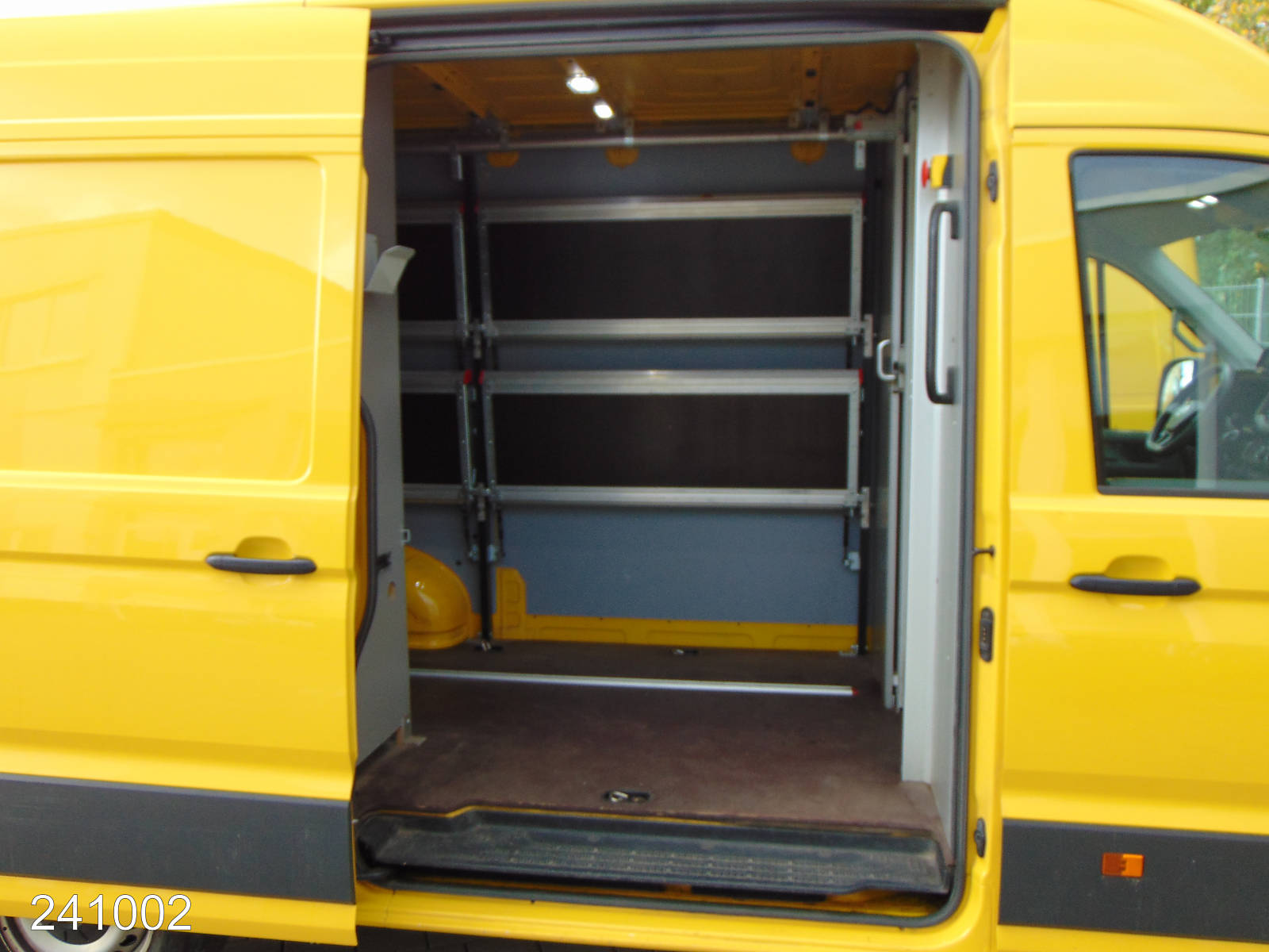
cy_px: 476
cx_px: 634
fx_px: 1100
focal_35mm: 30
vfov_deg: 46.8
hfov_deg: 60.0
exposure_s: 1/125
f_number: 3.1
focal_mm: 5.4
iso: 80
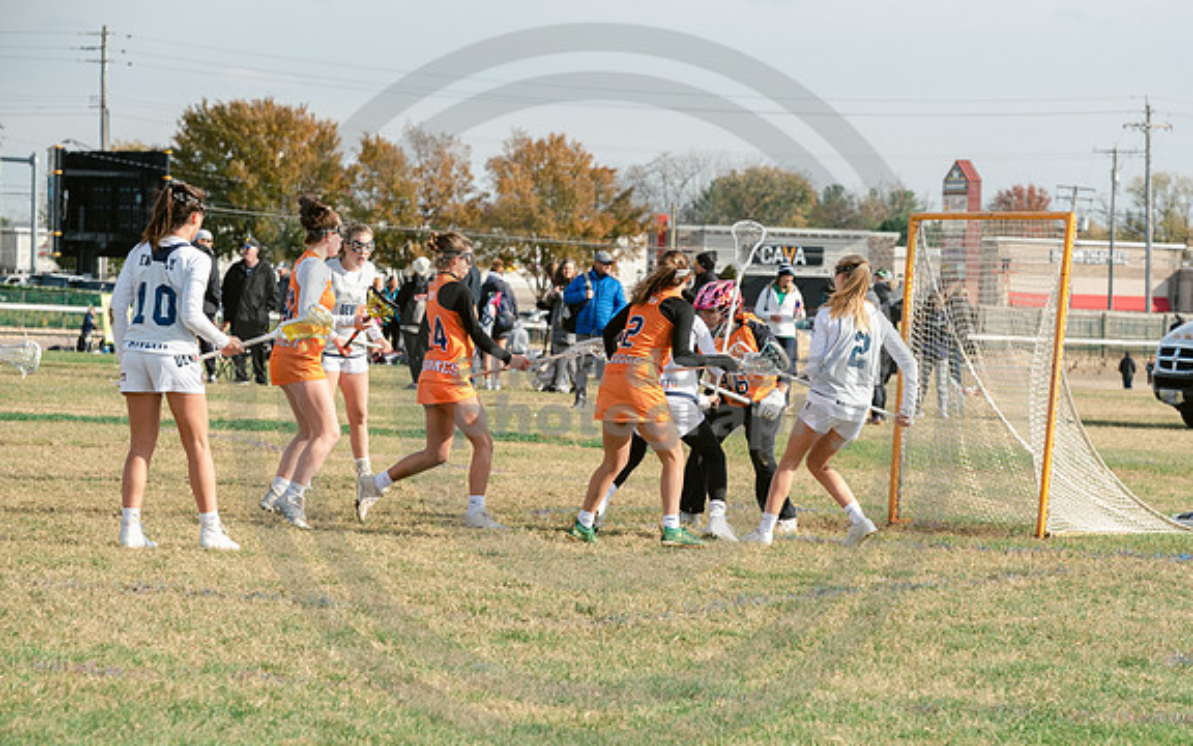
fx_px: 5462
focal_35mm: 168
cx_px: 751
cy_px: 494
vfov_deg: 7.8
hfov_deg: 12.5
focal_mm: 130
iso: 250
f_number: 7.1
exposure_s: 1/800
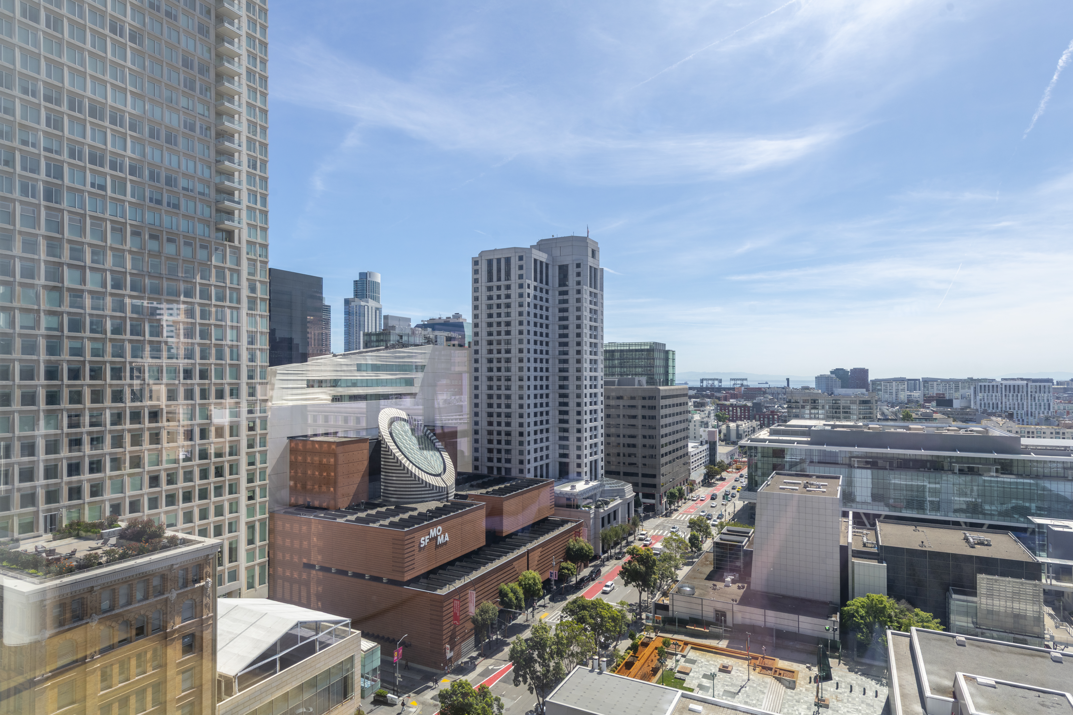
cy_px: 358
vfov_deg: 61.9
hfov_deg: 84.0
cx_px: 536
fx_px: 596
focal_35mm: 20
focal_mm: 20
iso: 200
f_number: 9
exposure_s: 1/250
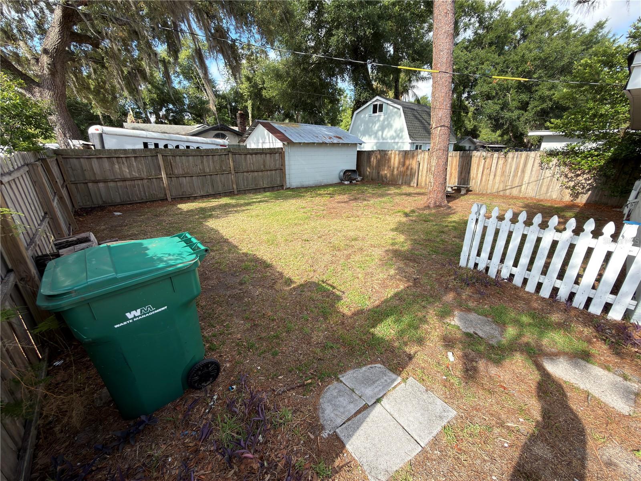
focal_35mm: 14
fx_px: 259
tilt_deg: -20.5
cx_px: 320
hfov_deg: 102.1
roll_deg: -0.1
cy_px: 240
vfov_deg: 85.7
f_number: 2.2
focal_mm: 2.22
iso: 20
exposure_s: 1/251
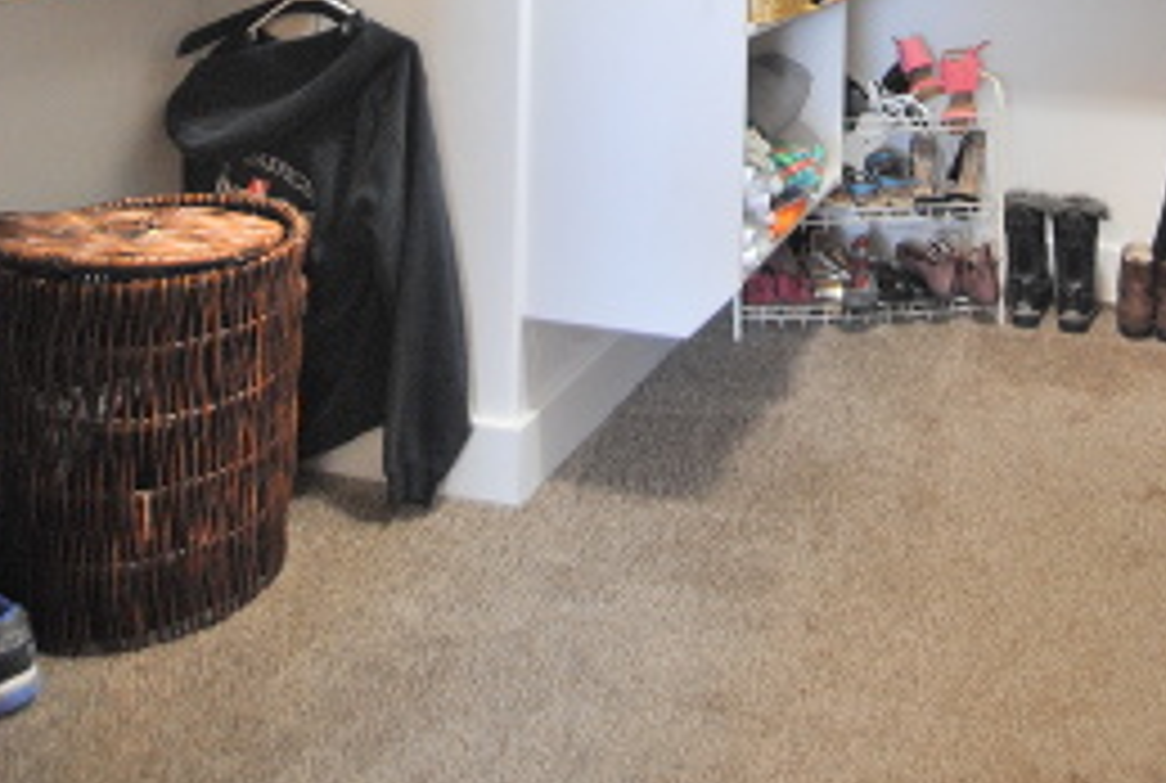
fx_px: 1201
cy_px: -144
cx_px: 797
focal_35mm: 37
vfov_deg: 30.8
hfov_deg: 50.6
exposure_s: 1/10
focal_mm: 10
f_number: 3.5
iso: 400
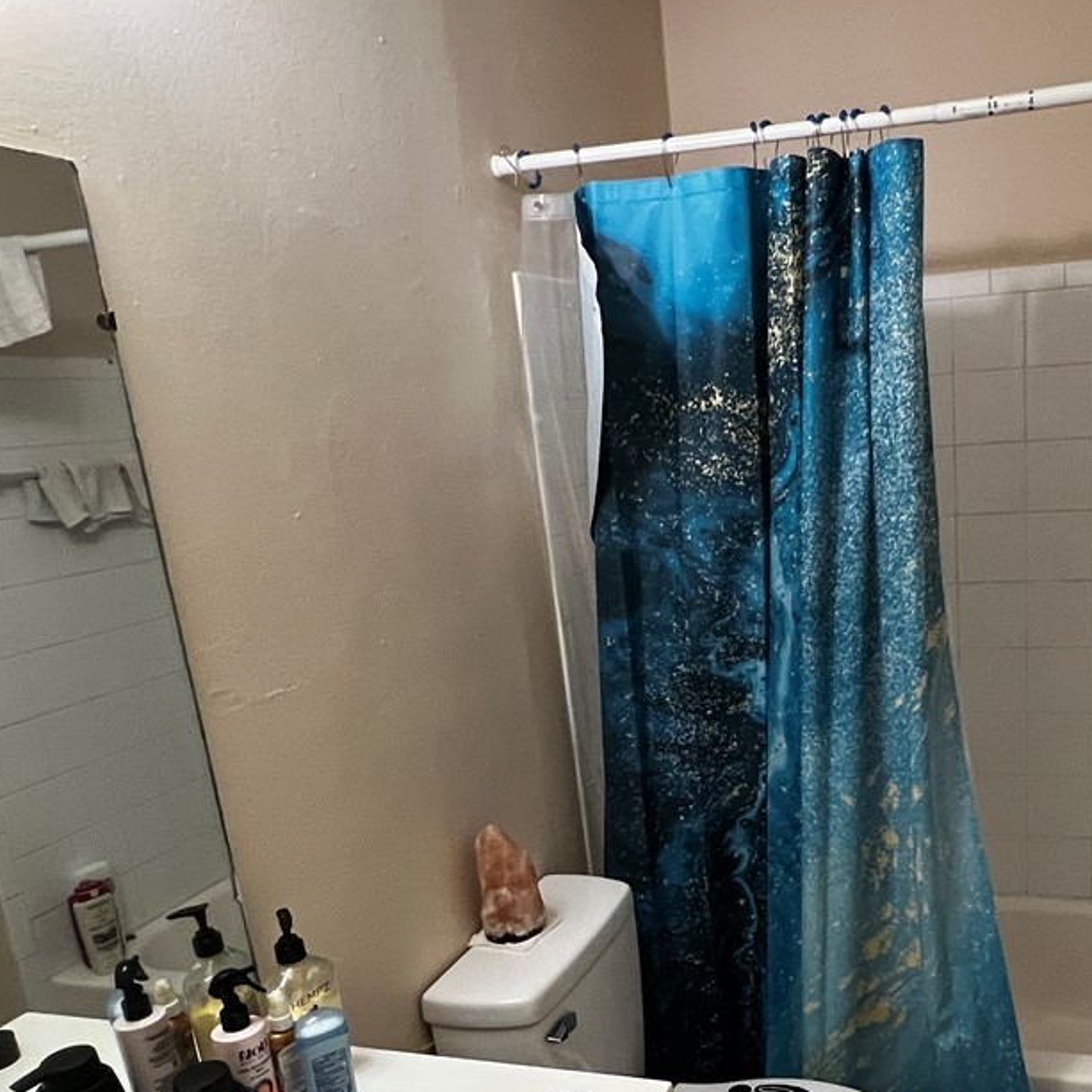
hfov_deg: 52.4
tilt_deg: -17.2
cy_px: 734
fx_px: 1071
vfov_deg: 52.9
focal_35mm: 30
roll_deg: +3.0
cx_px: 771
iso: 320
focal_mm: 1.57
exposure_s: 1/60
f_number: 1.8
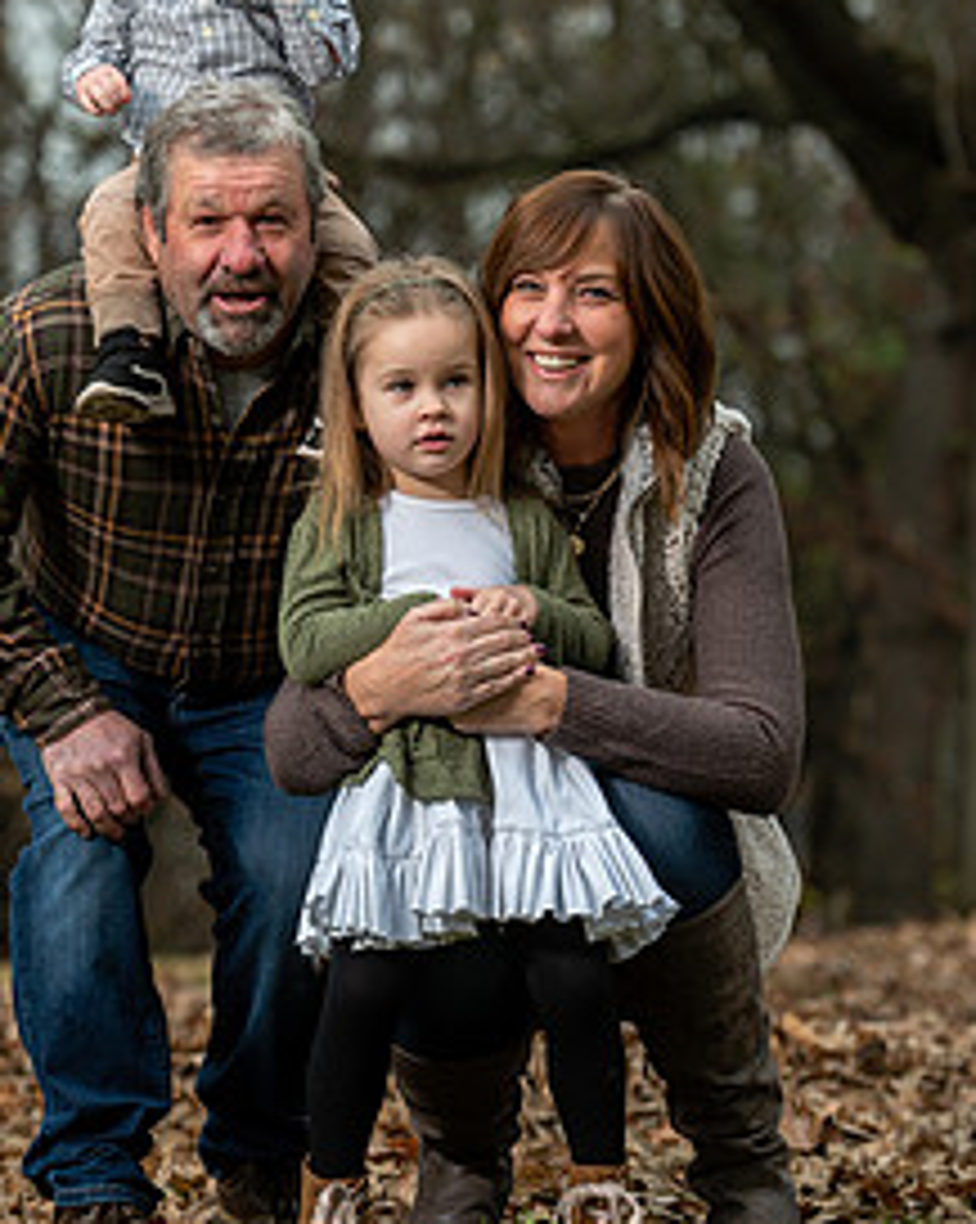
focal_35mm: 202
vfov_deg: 9.6
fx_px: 7306
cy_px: 320
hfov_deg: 7.6
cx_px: 373
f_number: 4
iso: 200
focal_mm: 130
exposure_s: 1/125
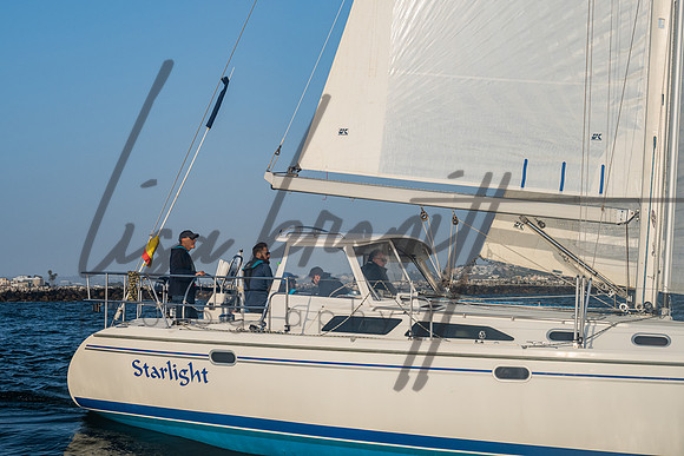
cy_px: 184
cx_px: 276
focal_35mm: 79
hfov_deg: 25.7
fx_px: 1496
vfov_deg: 17.3
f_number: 6.3
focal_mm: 66
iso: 400
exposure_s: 1/1000
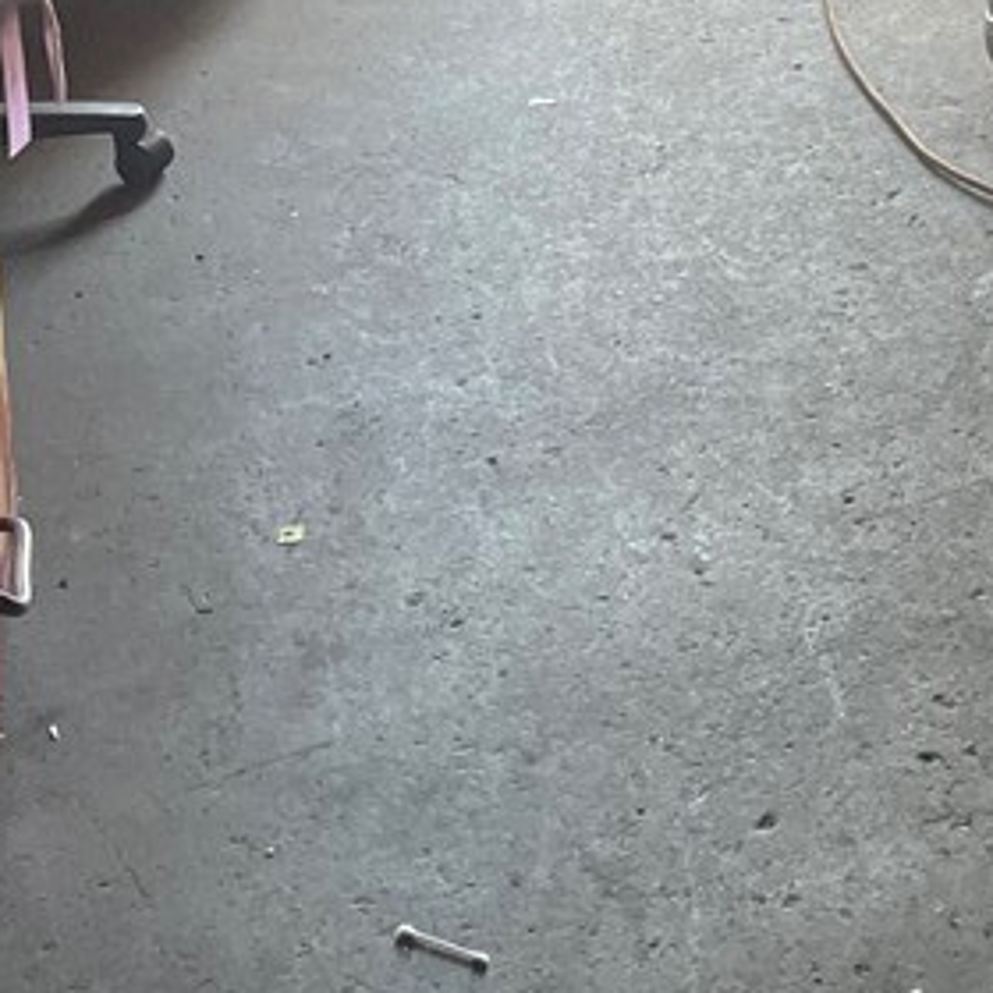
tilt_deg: -7.1
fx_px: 2726
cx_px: 1067
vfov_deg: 17.7
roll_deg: +1.3
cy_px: -638
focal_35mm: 84
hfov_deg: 19.8
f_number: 1.6
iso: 100
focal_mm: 4.2
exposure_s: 1/121
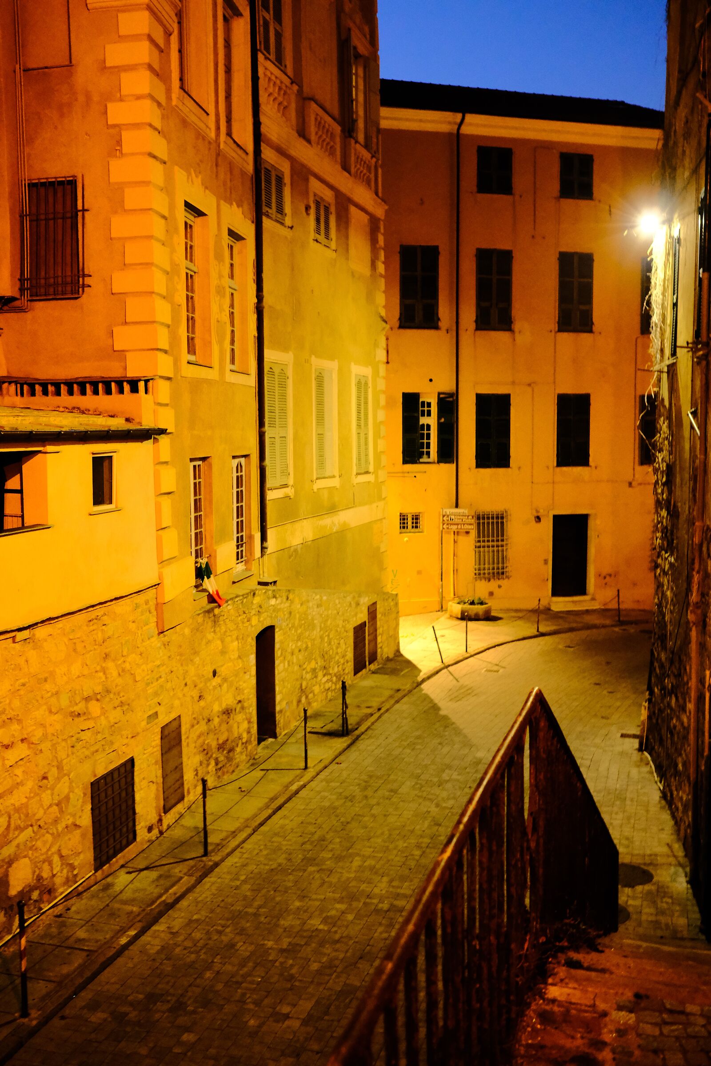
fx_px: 1037
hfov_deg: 37.9
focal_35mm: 35
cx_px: 356
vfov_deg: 54.4
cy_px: 533
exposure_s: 1/15
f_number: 2.8
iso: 6400
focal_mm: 23
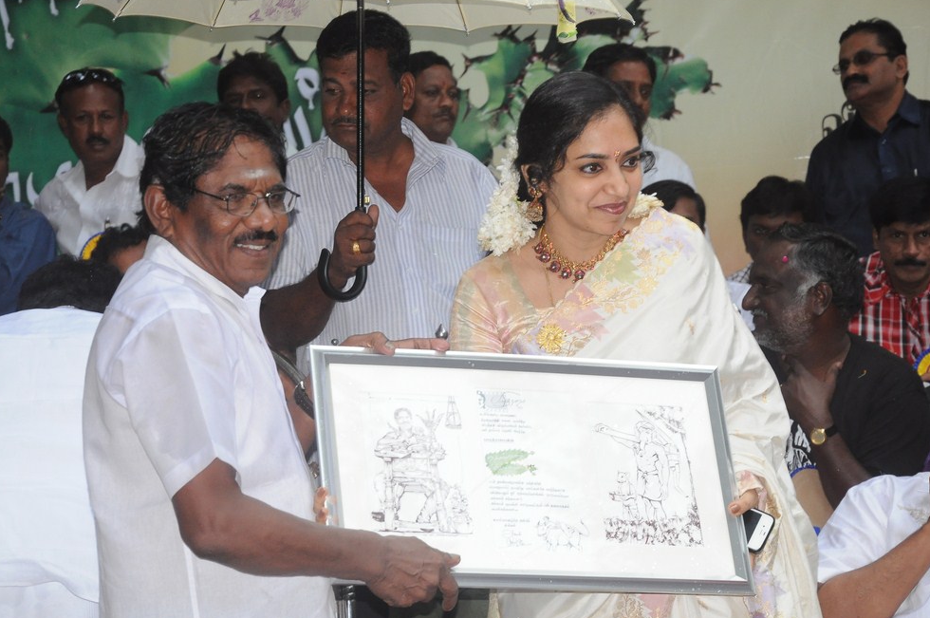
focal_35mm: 141
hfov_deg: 14.6
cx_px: 462
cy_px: 301
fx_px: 3638
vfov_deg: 9.7
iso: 1250
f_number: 11
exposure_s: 1/125
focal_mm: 90
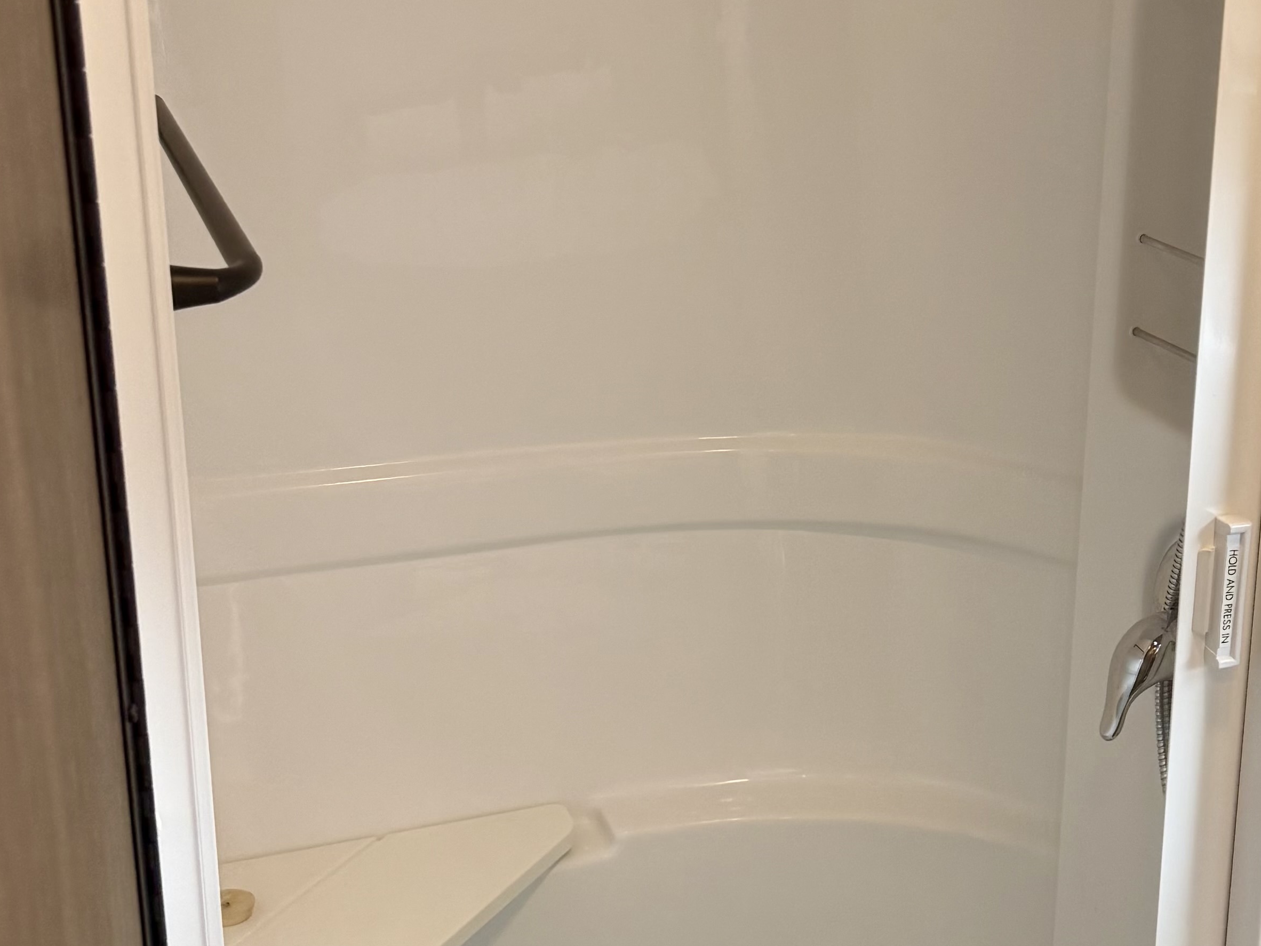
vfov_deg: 25.2
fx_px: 2113
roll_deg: -3.2
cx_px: 1043
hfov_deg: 32.2
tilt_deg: -20.0
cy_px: 488
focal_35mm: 58
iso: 160
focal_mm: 6.76
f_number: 1.78
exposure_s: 1/121
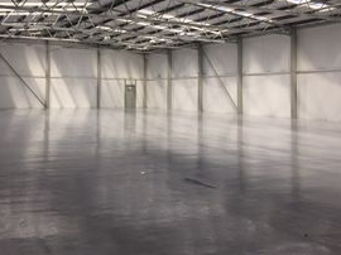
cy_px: 74
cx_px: 149
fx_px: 423
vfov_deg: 33.1
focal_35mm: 43
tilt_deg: +2.6
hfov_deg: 43.8
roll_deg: -1.4
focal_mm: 4.15
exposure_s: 1/289
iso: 32
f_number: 2.2
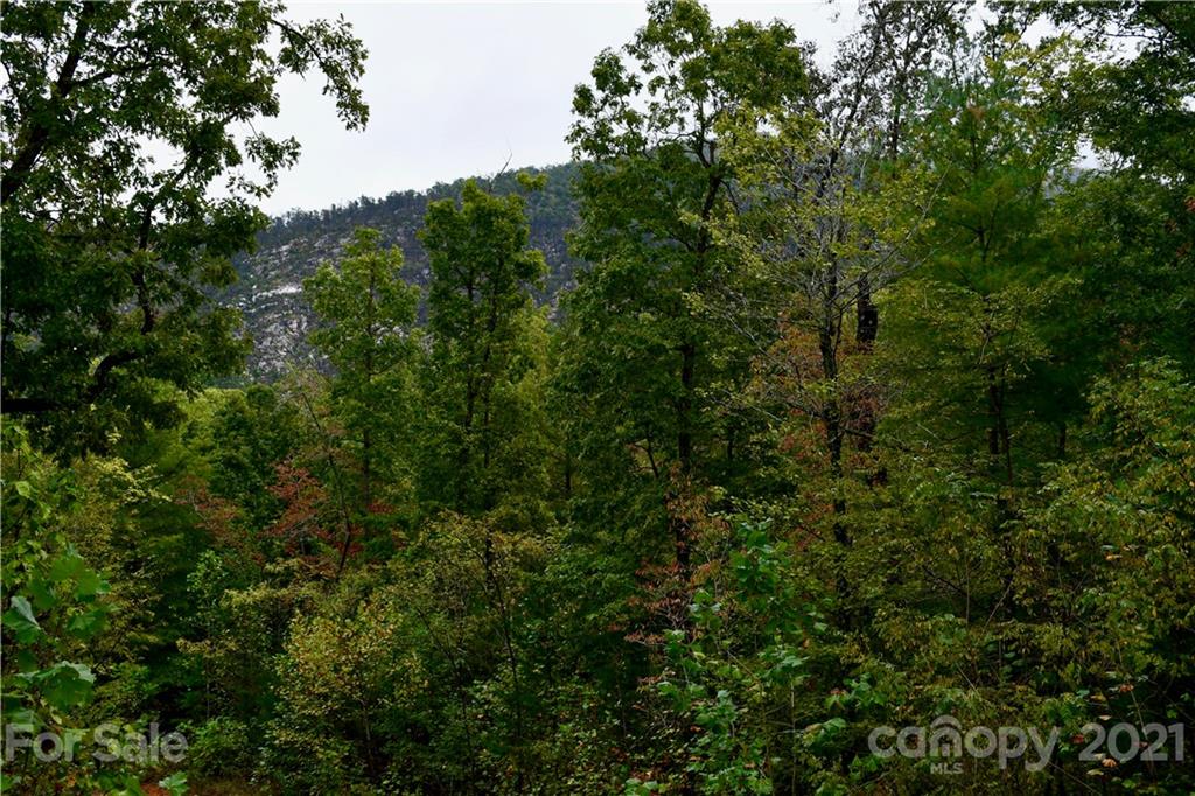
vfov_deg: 31.2
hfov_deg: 45.4
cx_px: 598
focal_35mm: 43
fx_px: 1427
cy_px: 398
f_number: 5.6
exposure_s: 1/250
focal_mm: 29
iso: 200
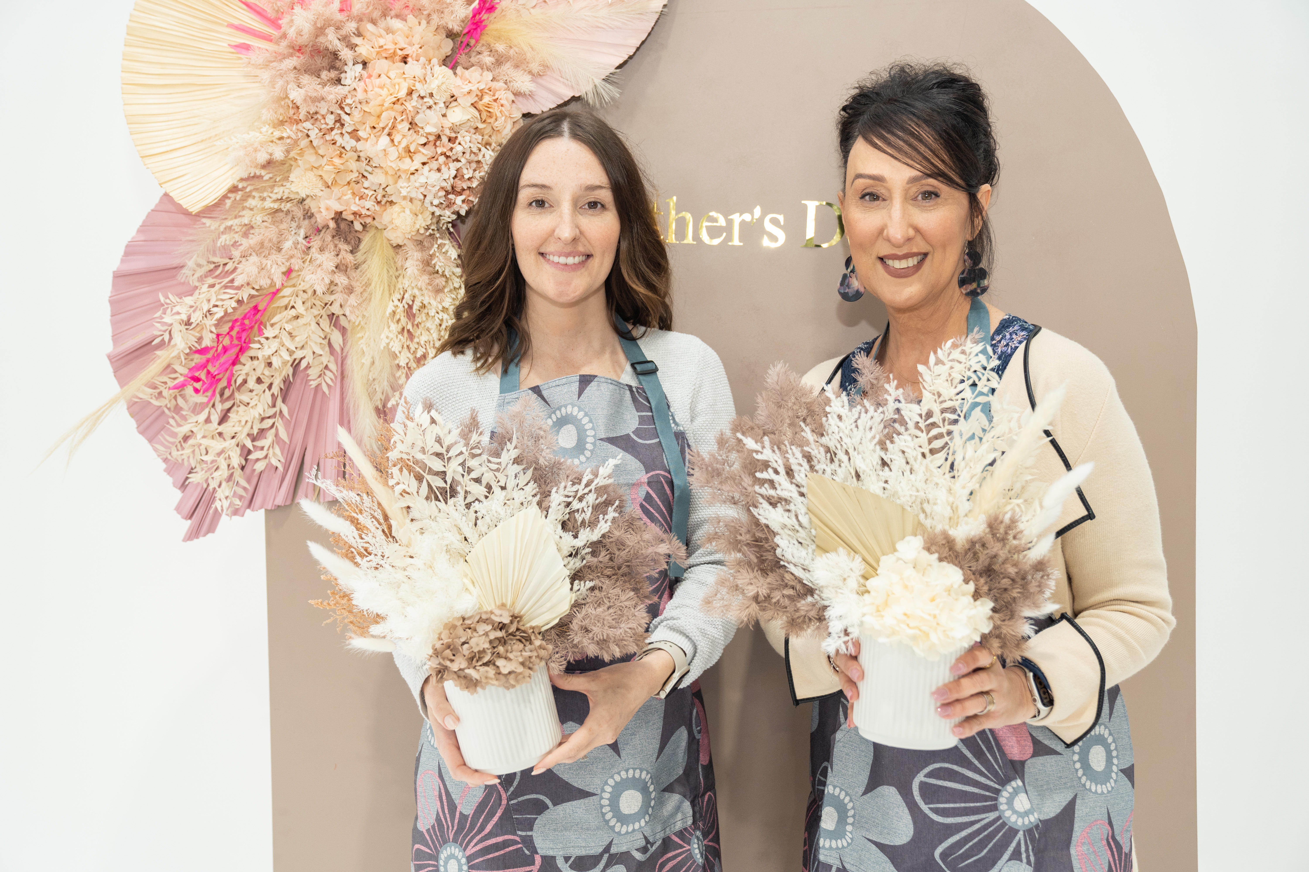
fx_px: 1418
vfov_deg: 34.2
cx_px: 654
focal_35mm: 39
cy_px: 436
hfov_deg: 49.6
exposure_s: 1/250
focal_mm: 39
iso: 1250
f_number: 3.5
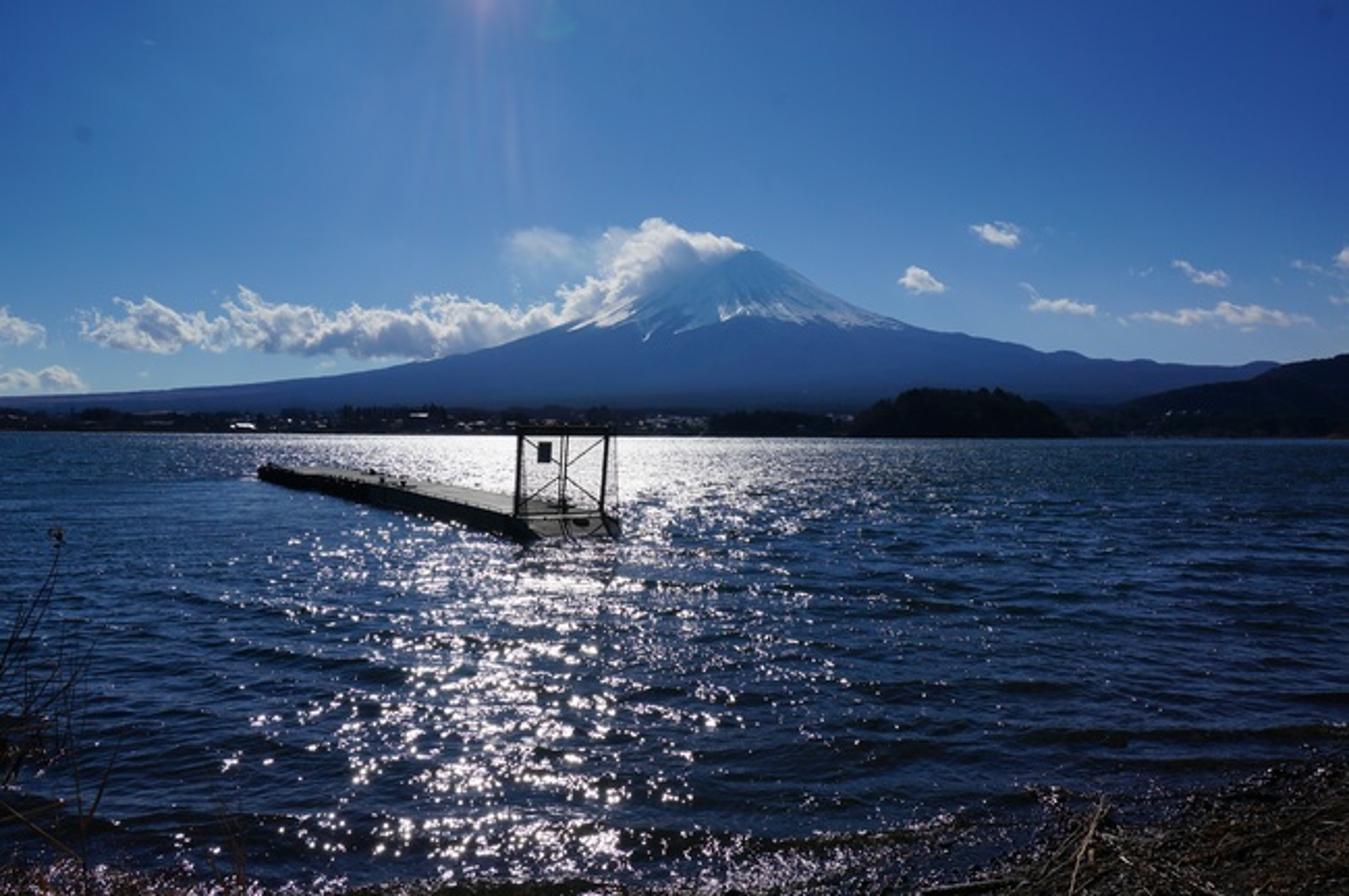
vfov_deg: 43.5
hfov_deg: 62.0
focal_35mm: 30
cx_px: 674
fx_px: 1123
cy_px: 448
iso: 100
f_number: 13
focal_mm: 20
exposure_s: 1/640
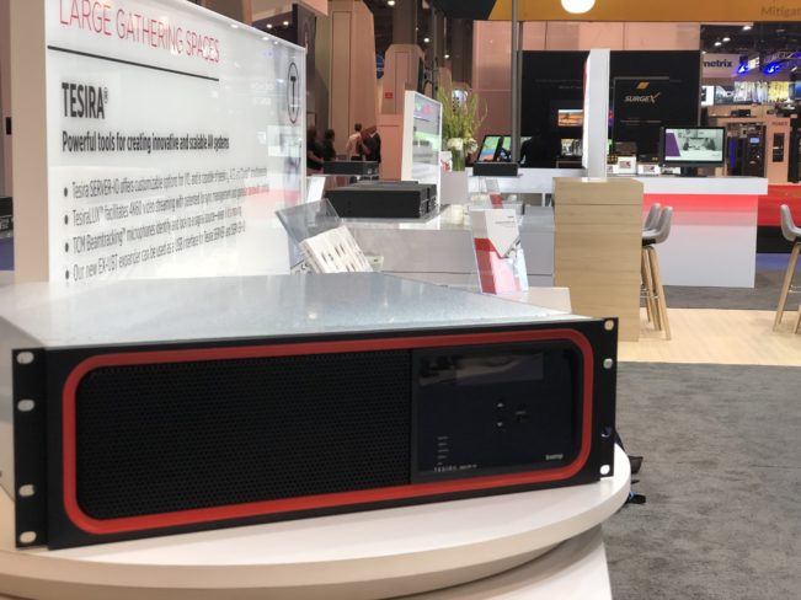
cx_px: 400
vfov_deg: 25.7
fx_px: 1319
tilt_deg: -8.1
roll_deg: -0.6
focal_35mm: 57
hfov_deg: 33.8
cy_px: 300
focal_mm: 6.6
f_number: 2.8
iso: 100
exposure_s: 1/60
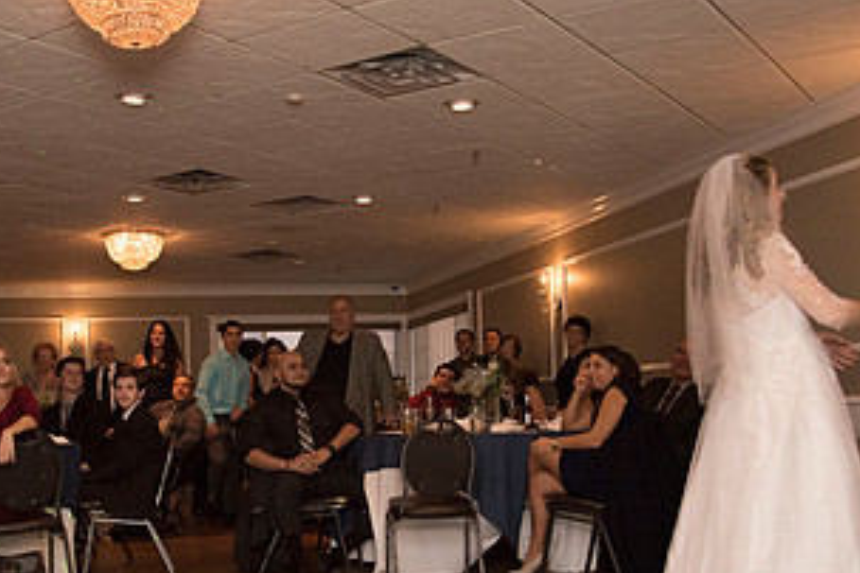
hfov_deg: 42.3
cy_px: 427
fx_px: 1099
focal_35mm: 46
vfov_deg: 28.8
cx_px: 301
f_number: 4
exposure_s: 1/200
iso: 2000
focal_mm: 24
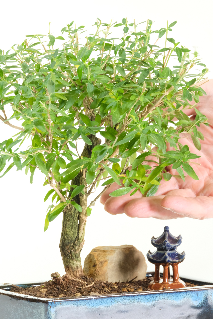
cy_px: 160
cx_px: 106
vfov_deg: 8.3
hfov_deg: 5.5
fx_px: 2201
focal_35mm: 248
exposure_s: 1/30
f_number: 13
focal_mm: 165.1
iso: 4000
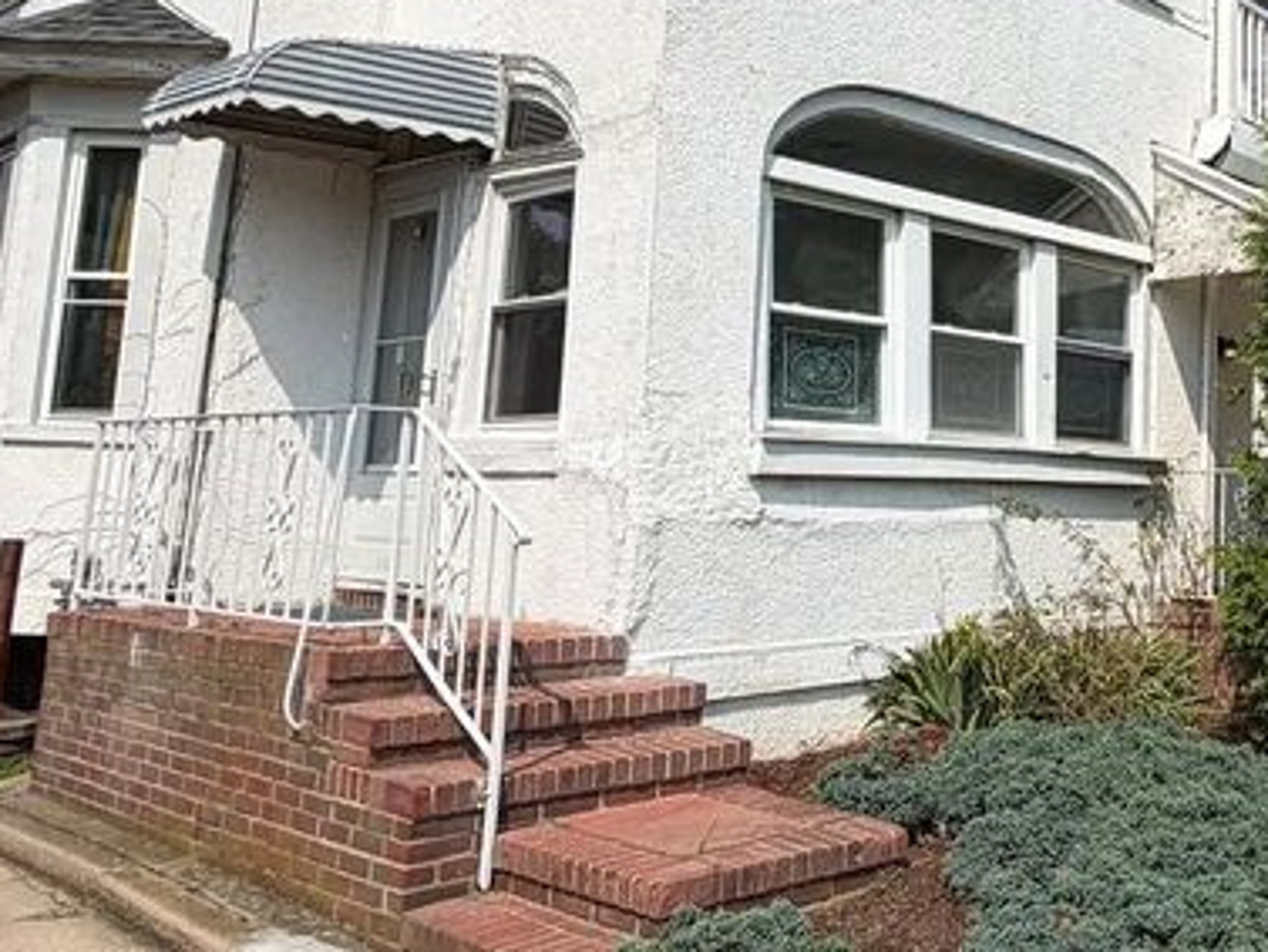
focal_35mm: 38
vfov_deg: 37.4
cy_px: 330
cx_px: 1177
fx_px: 1392
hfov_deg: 43.9
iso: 20
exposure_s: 1/1189
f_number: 2.2
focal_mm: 2.22
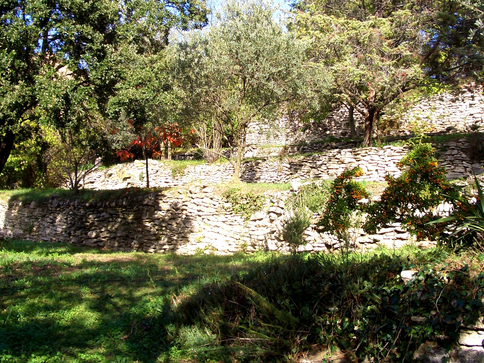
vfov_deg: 30.1
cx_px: 269
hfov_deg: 39.6
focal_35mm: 48
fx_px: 671
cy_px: 128
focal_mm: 5.8
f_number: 4.3
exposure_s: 1/200
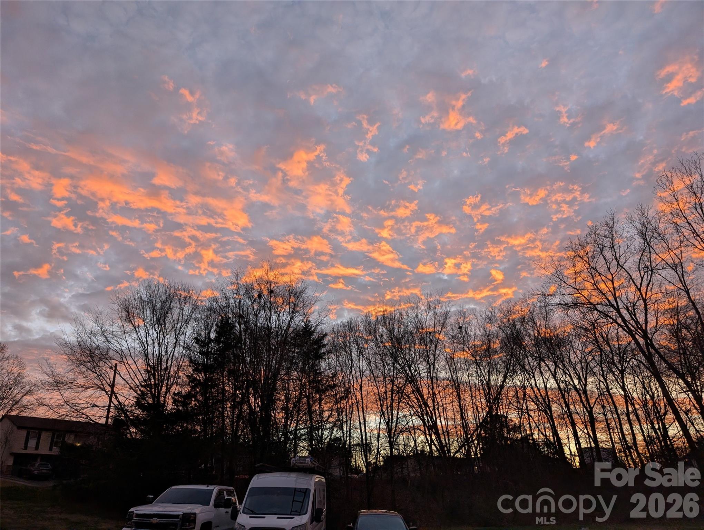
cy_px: 265
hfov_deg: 71.5
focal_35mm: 24
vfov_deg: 56.9
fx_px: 489
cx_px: 352
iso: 120
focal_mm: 6.9
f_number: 1.68
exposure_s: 1/499
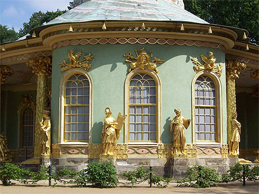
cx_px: 130
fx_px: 419
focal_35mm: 56
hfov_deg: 34.3
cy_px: 97
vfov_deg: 26.1
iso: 80
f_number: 6
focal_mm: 9.4
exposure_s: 1/389
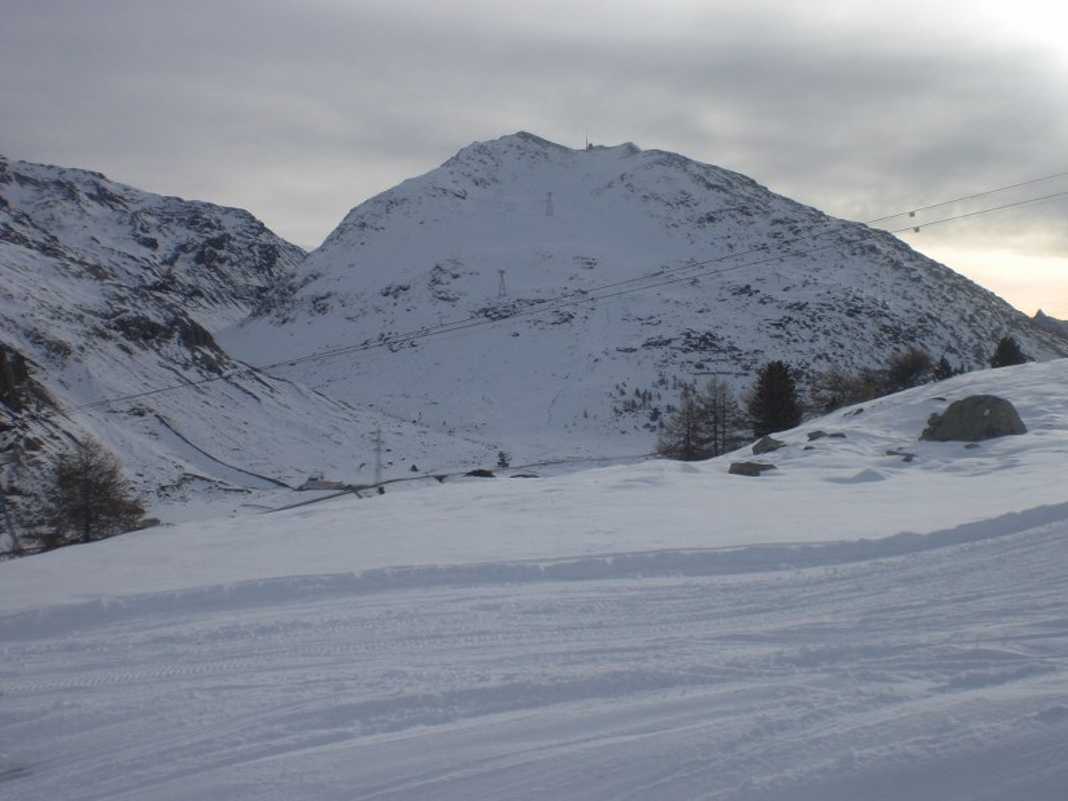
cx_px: 534
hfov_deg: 49.0
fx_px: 1172
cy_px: 400
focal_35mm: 38
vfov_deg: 37.7
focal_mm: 6.3
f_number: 4.4
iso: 50
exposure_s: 1/500
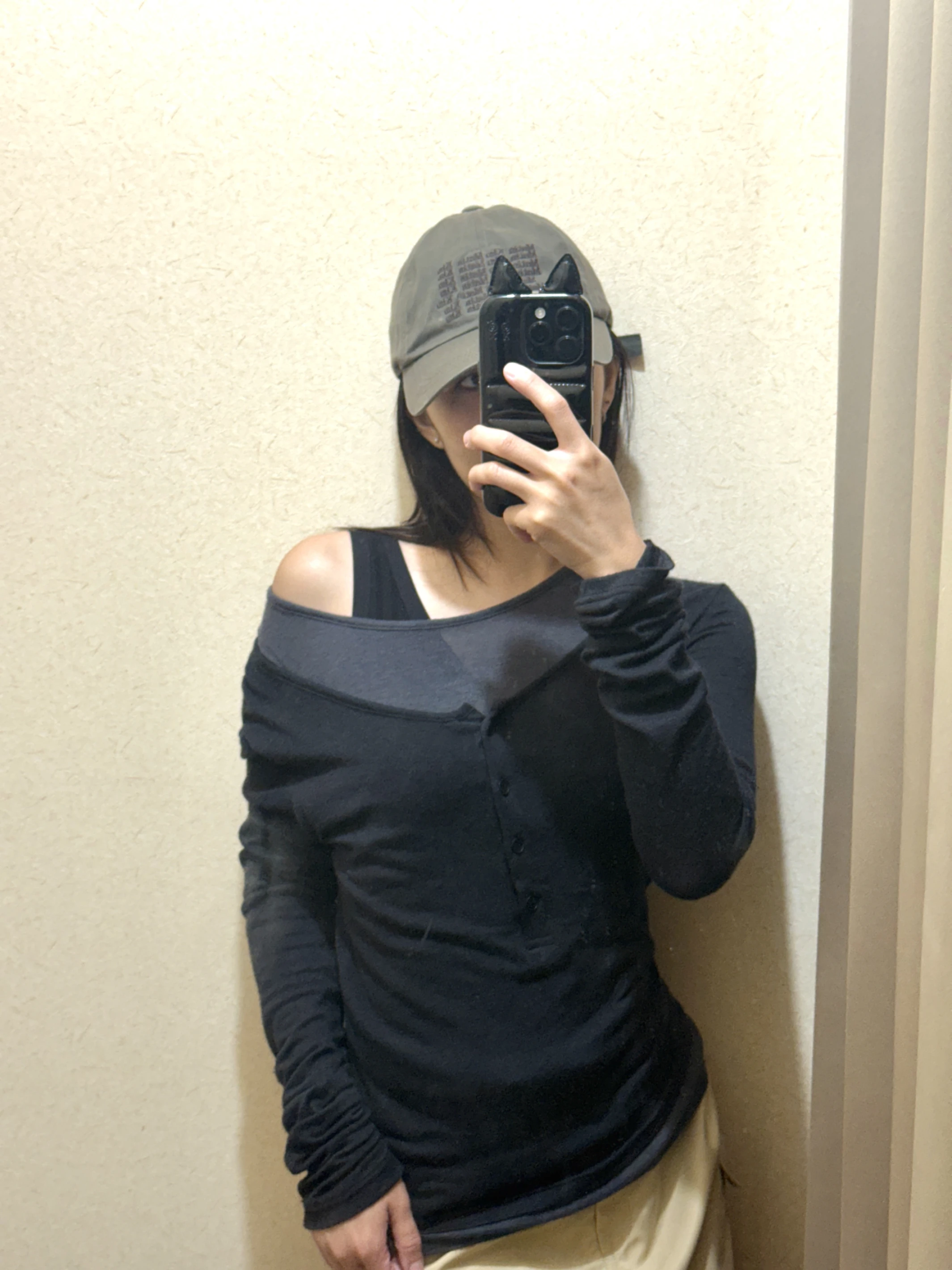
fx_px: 1760
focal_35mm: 48
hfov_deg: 30.3
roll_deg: -0.9
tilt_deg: -9.0
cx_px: 476
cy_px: 635
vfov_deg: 39.7
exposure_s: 1/60
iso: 160
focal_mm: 6.76
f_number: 1.78
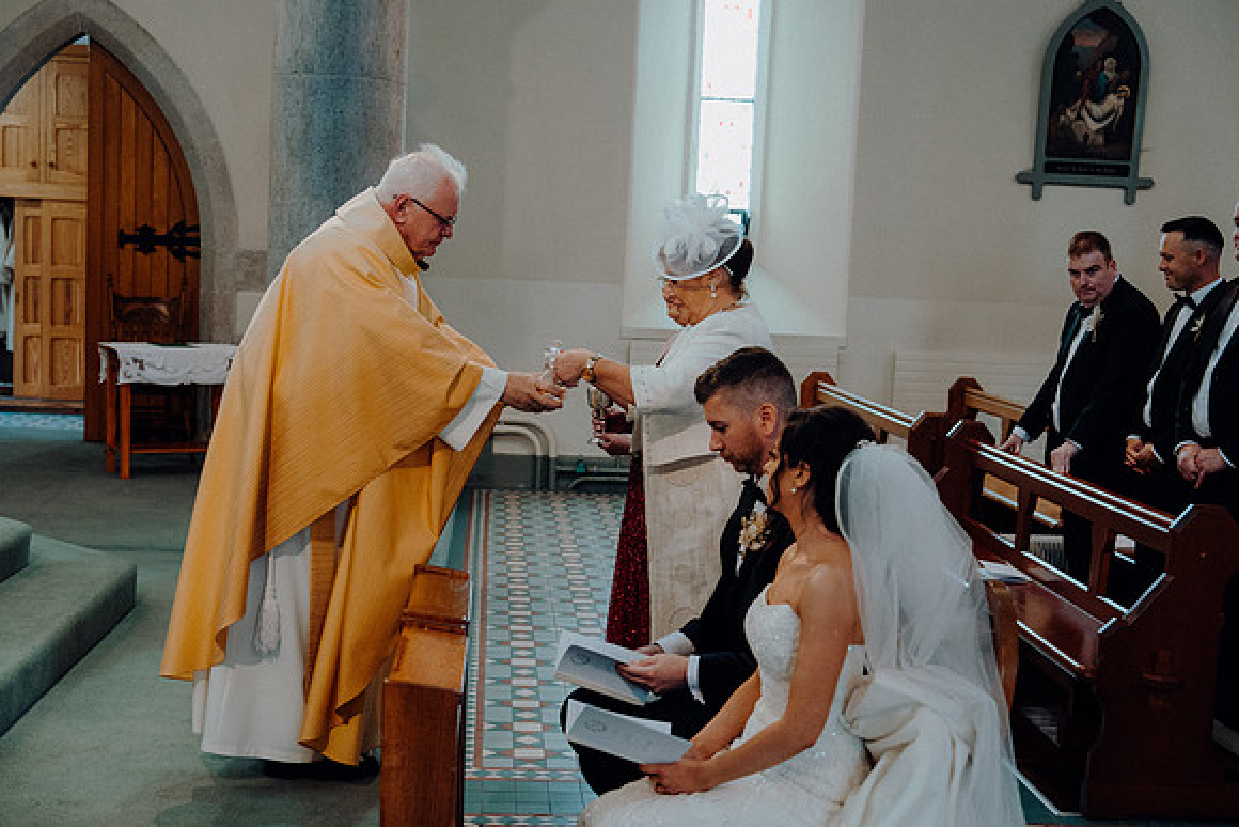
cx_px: 620
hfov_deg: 41.9
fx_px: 1618
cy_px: 414
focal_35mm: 47
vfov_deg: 28.7
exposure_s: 1/160
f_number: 3.5
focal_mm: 47
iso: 2000
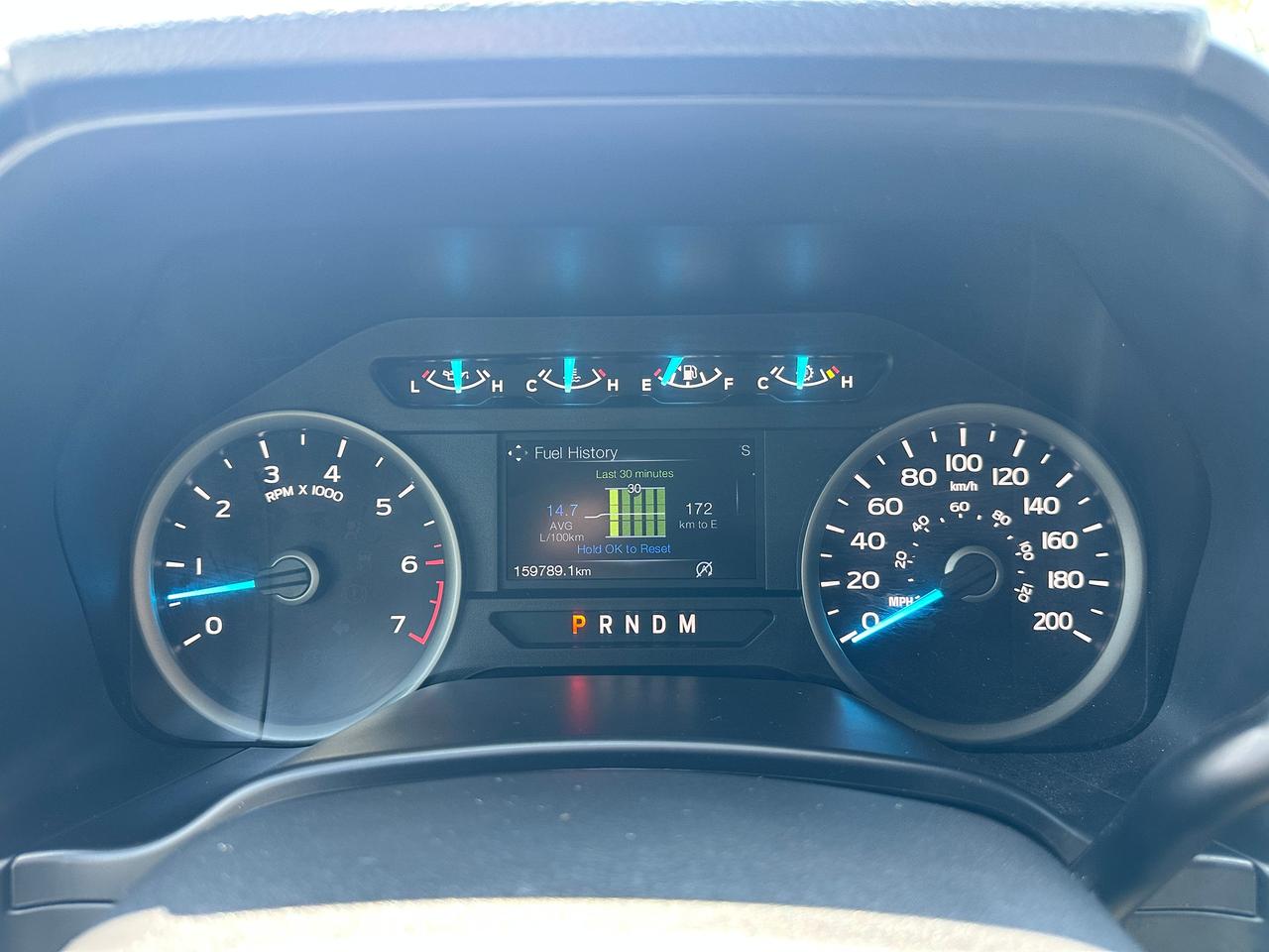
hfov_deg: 71.6
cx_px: 634
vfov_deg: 56.8
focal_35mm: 24
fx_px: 880
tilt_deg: -23.5
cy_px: 476
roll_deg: +0.6
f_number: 1.78
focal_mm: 6.86
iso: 160
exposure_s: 1/121
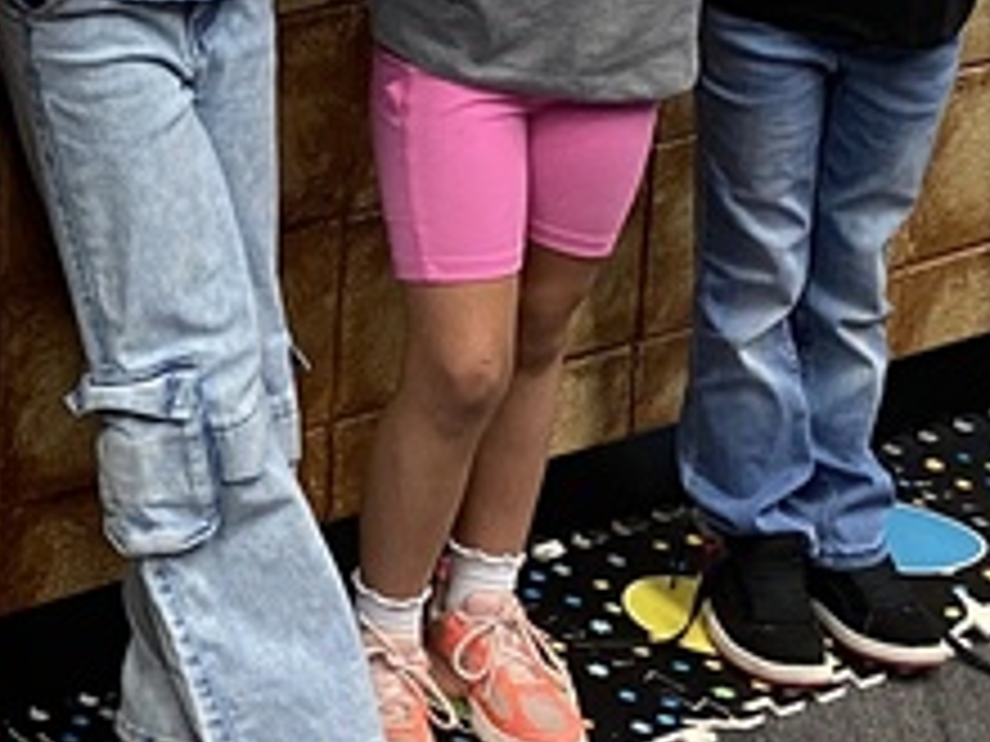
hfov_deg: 14.8
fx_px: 3461
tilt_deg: -10.6
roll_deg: -0.9
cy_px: -490
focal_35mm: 121
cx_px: -616
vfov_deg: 11.5
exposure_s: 1/60
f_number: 1.8
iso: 160
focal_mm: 4.25
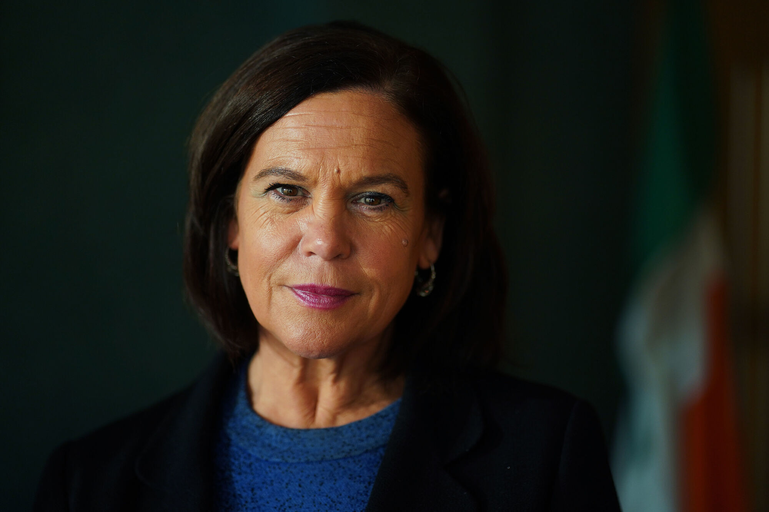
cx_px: 384
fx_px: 1815
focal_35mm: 85
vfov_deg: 16.1
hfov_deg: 23.9
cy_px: 256
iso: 400
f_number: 1.8
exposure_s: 1/1000
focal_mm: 85
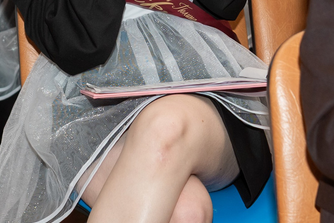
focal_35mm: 157
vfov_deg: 8.6
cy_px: -72
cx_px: 166
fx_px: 1456
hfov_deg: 13.1
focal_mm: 40
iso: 250
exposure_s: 1/160
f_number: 3.5
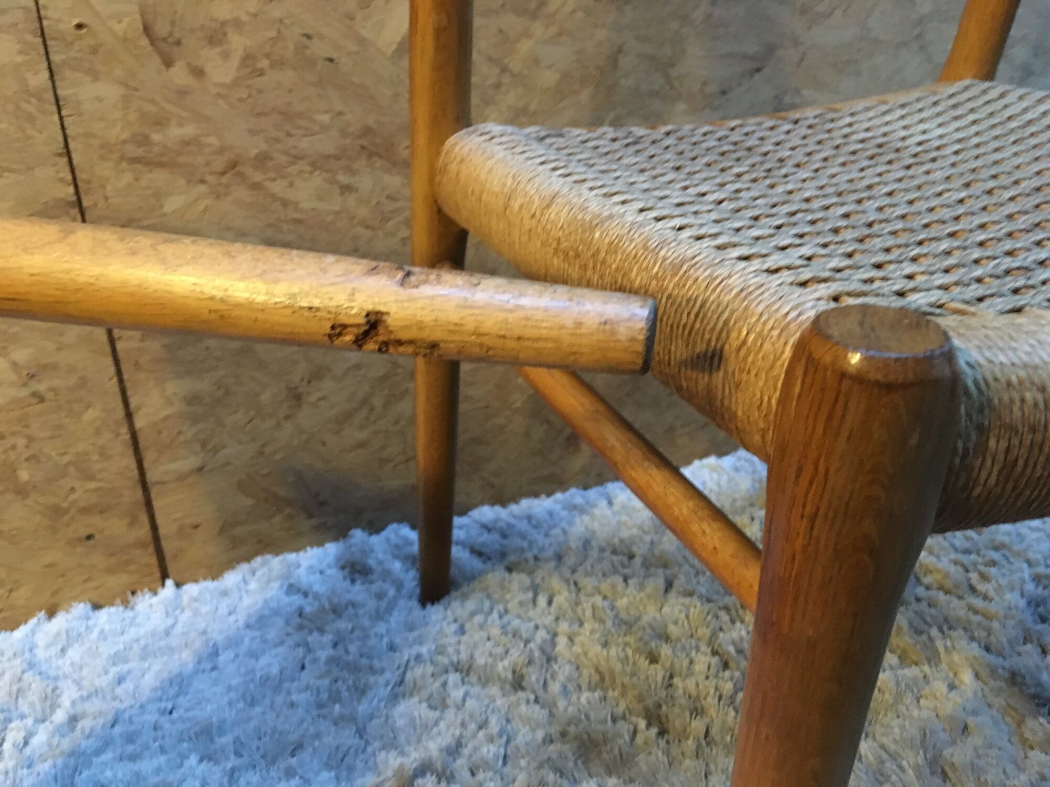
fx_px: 880
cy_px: 394
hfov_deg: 61.7
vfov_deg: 48.2
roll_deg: -1.2
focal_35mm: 29
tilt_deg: -30.4
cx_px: 525
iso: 400
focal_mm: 4.15
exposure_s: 1/17
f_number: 2.2
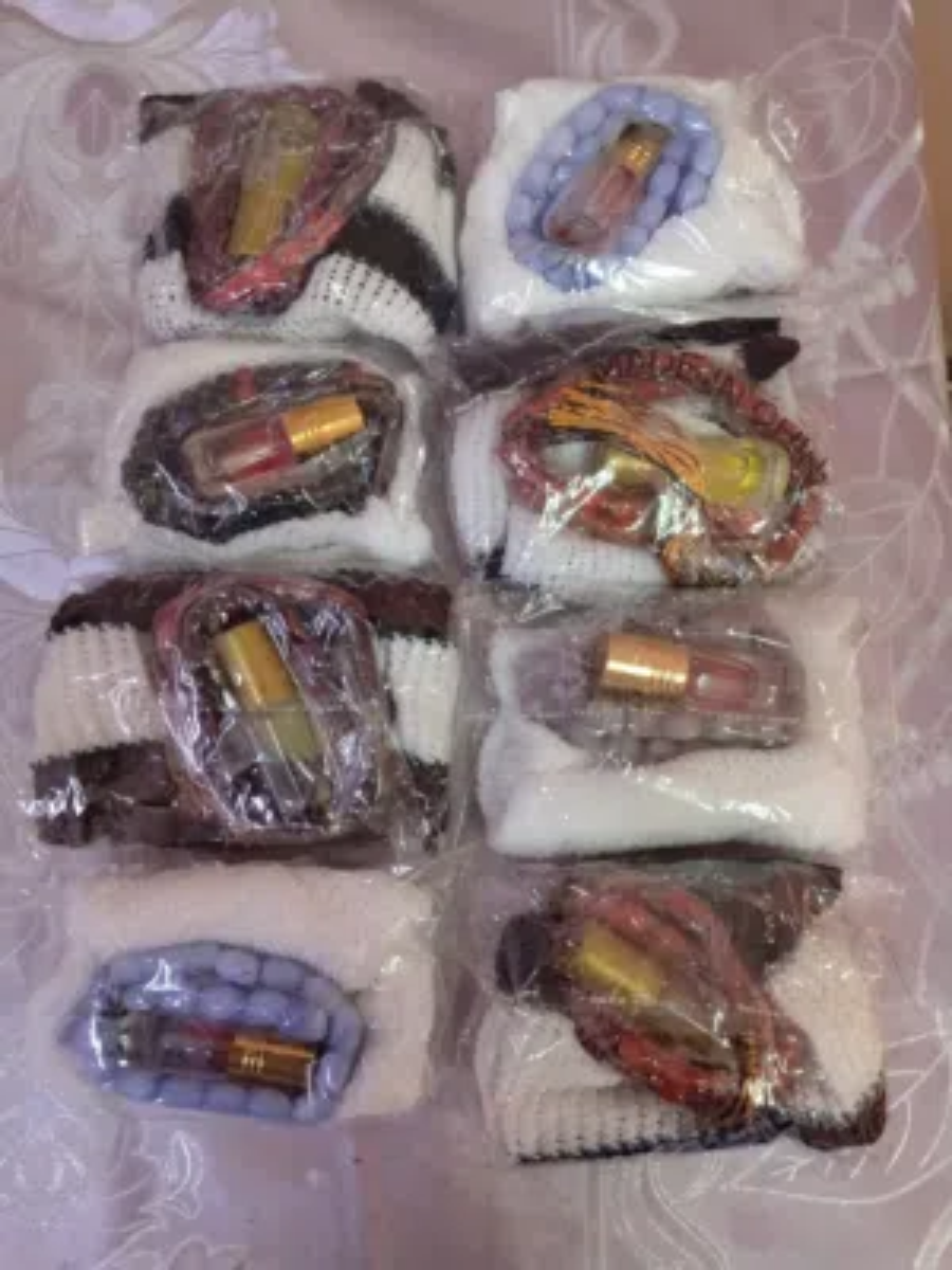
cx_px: 476
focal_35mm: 29
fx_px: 1063
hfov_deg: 48.2
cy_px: 635
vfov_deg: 61.7
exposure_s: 1/25
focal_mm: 4.22
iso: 320
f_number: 1.8
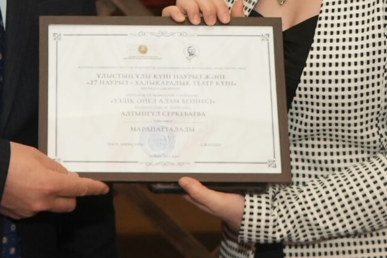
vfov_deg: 10.2
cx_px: 53
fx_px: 1452
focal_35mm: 135
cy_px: 64
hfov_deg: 15.0
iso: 2000
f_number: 5.6
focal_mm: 34
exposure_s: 1/200
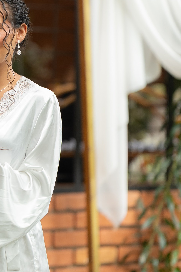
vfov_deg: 8.5
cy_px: 53
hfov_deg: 5.6
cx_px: -39
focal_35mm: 242
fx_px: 1825
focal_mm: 85
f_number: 1.4
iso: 500
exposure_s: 1/1000
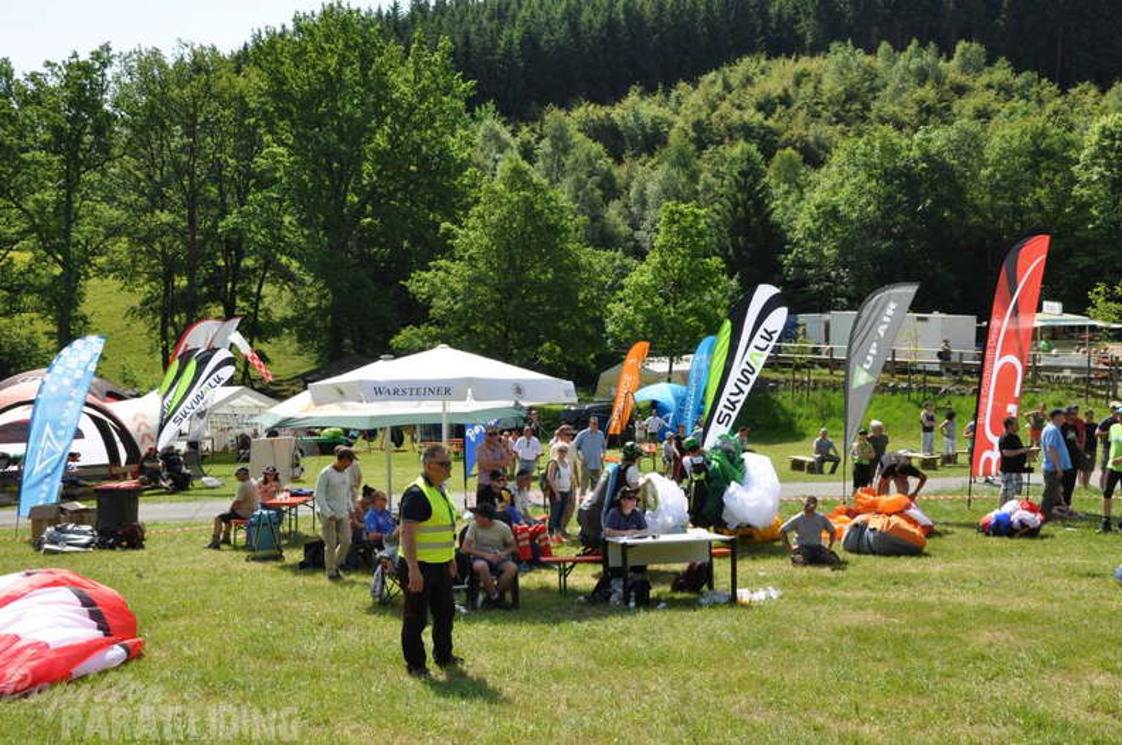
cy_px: 372
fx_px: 1307
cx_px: 561
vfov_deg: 31.8
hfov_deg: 46.4
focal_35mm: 42
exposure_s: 1/160
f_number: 13
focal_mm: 28
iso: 200
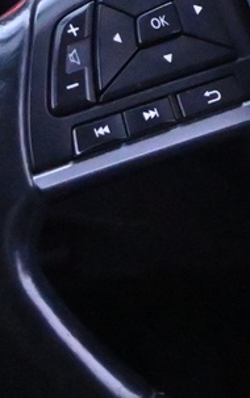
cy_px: -56
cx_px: 778
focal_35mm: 196
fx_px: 2132
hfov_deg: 6.1
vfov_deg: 10.5
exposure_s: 1/40
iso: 10000
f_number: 4.2
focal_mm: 24
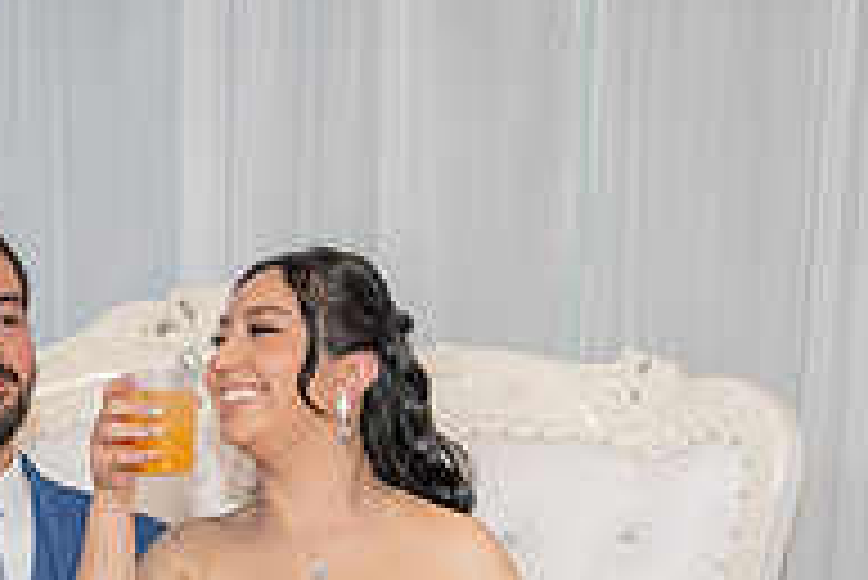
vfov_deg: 11.9
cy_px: 812
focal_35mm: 111
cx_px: 229
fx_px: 2678
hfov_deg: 18.3
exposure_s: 1/160
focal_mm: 37
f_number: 2.8
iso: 1000
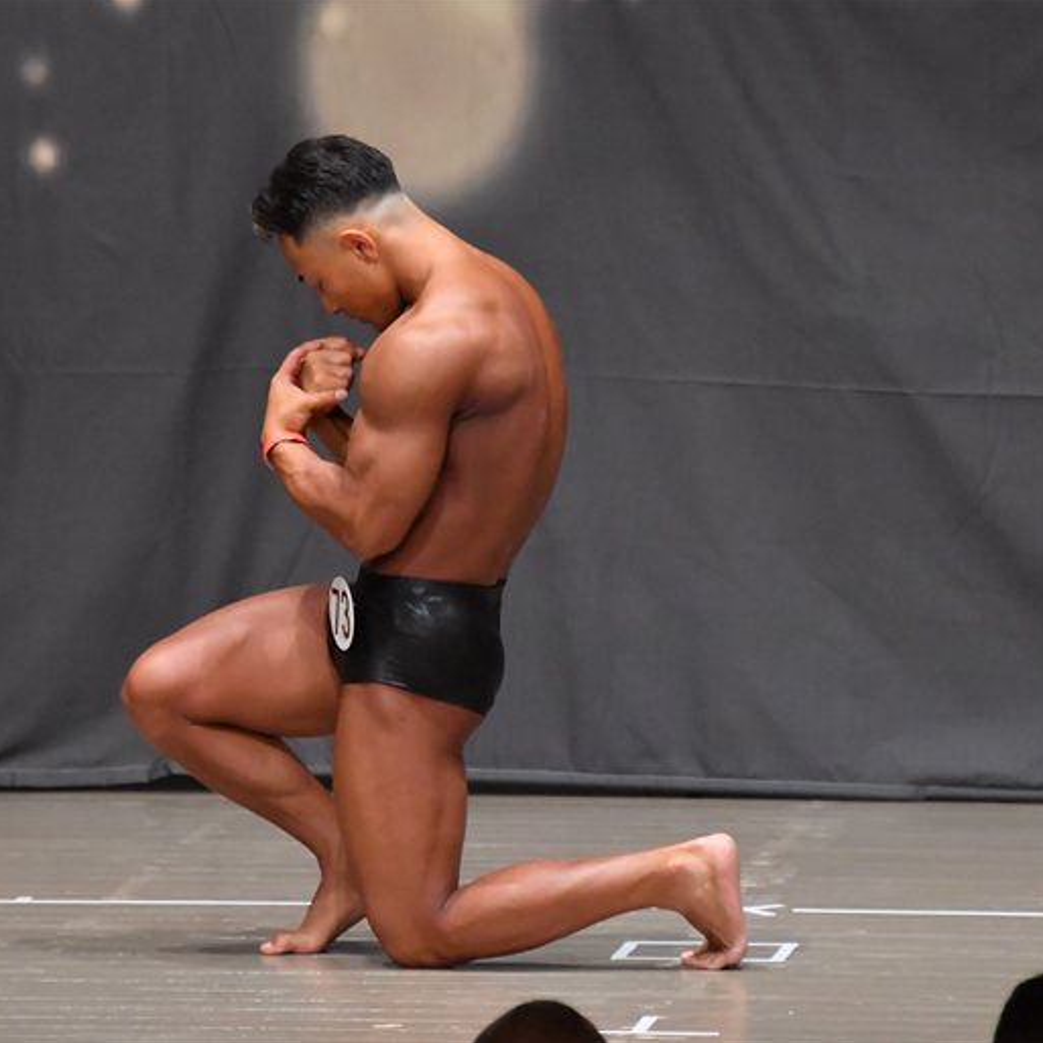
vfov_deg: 4.6
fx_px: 13124
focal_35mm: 385
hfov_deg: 4.6
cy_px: 520
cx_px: 422
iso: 8000
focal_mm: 200
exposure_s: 1/400
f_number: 5.6
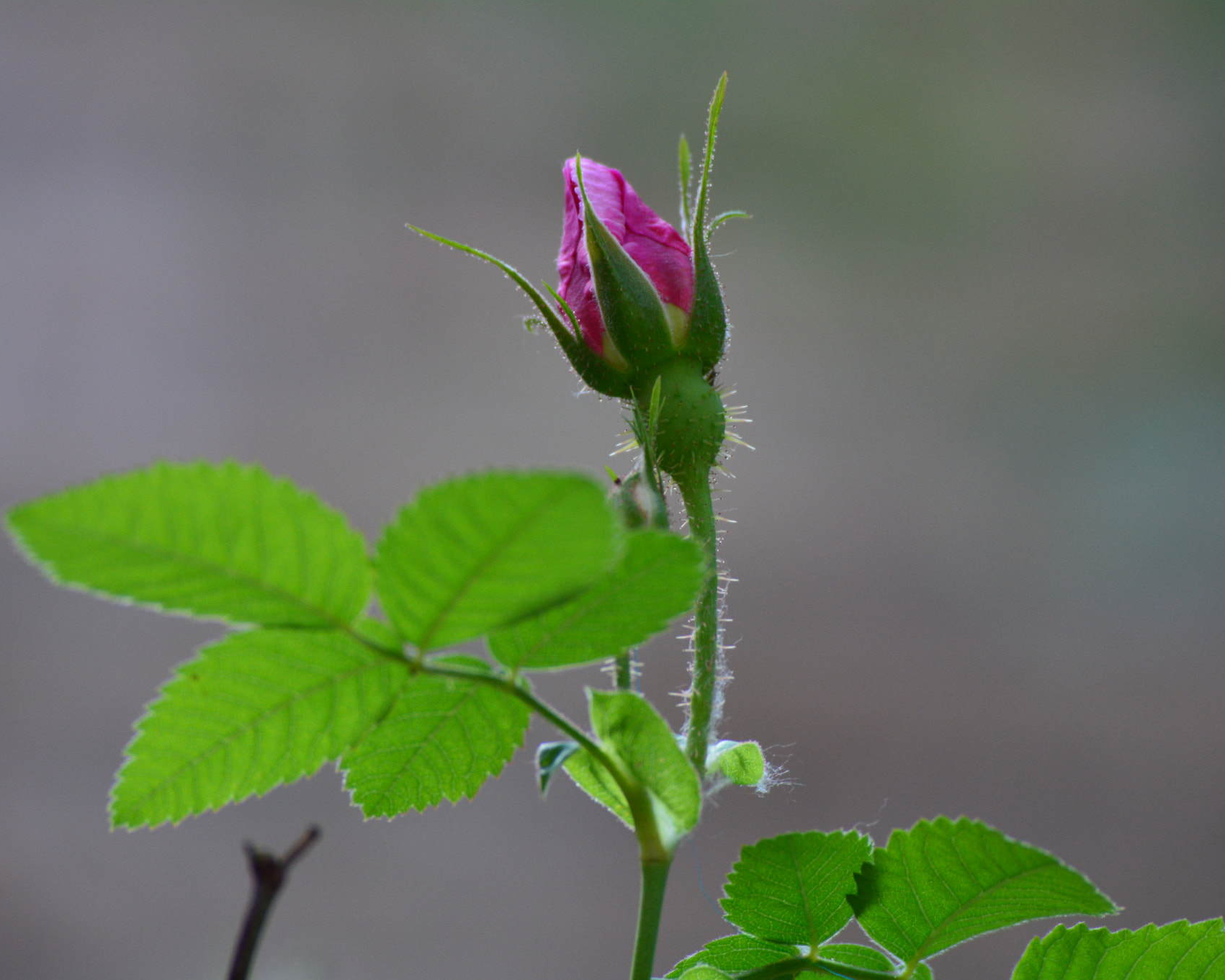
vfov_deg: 4.6
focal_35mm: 339
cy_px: 491
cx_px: 623
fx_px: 12291
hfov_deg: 5.7
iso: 800
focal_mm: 200
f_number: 8
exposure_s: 1/15
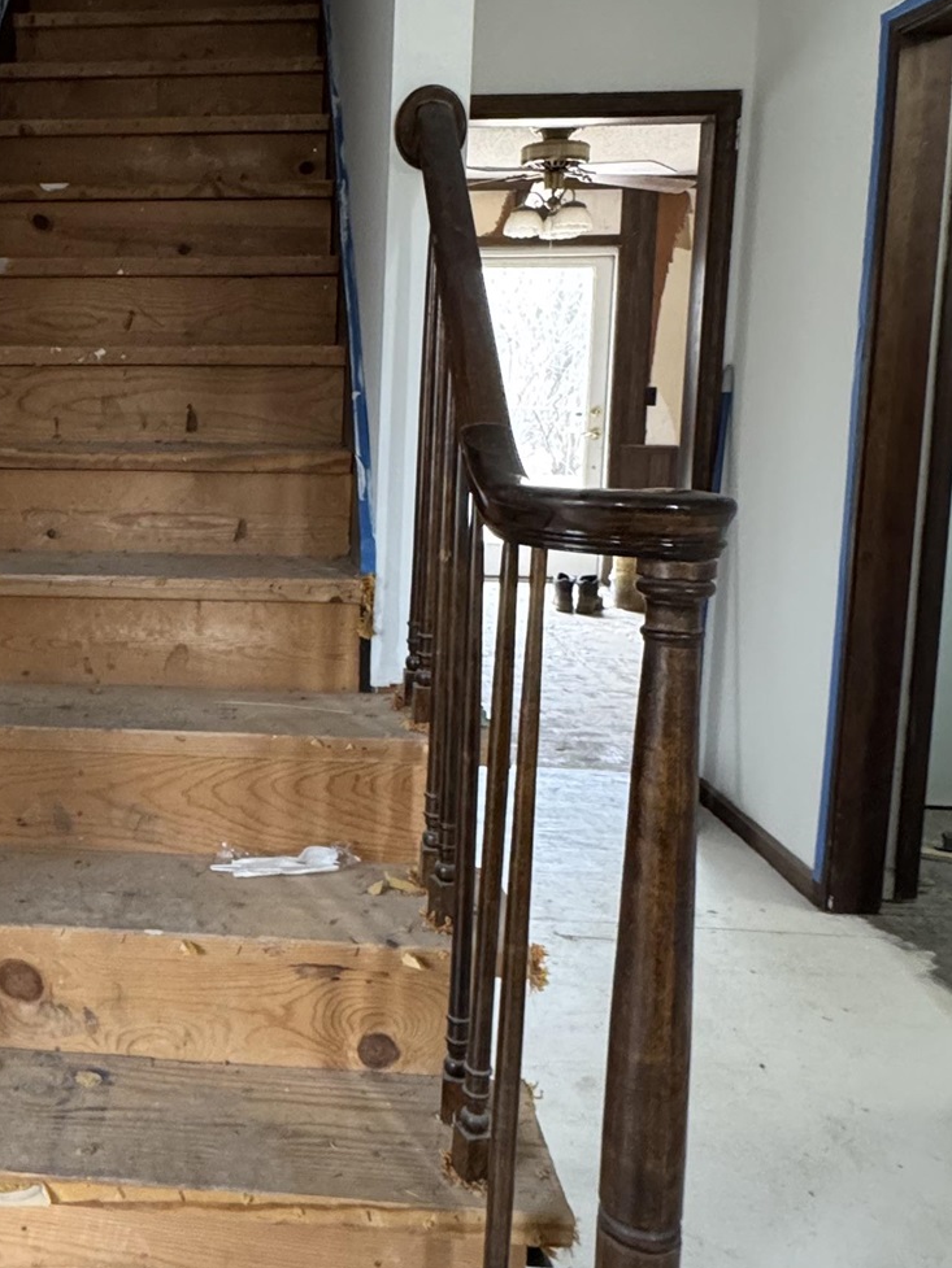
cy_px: 528
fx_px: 1210
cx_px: 103
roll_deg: +0.5
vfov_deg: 55.1
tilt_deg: -7.3
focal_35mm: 33
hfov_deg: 39.9
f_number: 2.2
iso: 400
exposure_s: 1/60
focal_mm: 2.22
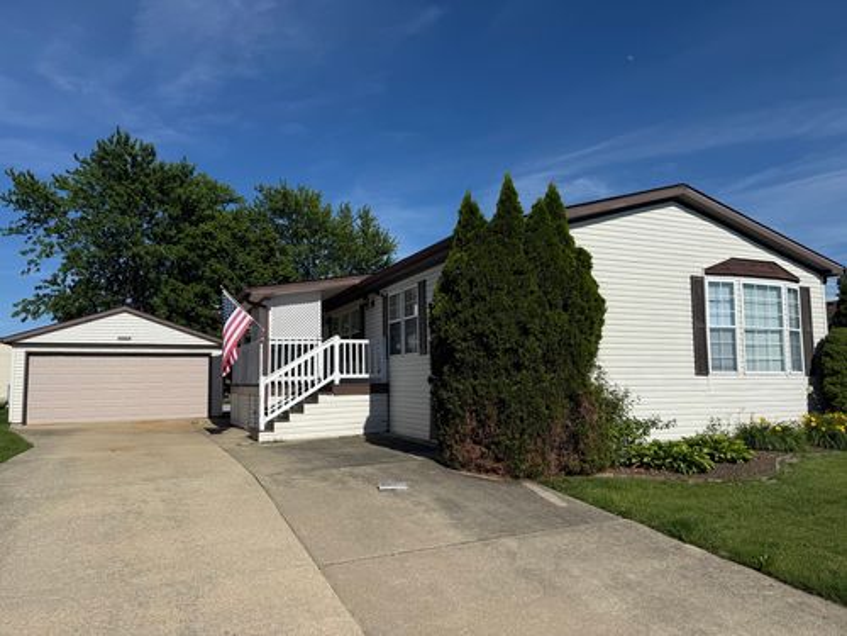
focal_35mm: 24
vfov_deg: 56.8
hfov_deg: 71.6
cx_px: 424
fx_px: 587
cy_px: 318
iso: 80
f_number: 1.78
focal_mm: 6.76
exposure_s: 1/10309
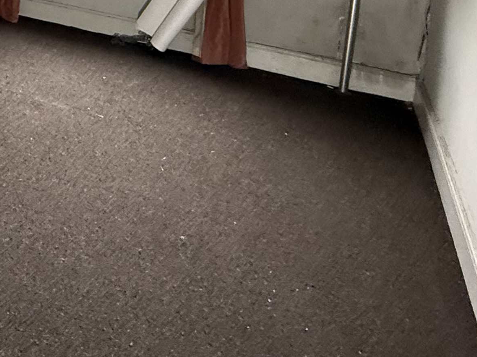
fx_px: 661
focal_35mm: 48
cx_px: -17
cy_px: -135
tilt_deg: -5.2
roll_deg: -2.9
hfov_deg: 35.3
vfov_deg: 25.1
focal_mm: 2.22
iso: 640
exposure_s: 1/100
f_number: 2.2
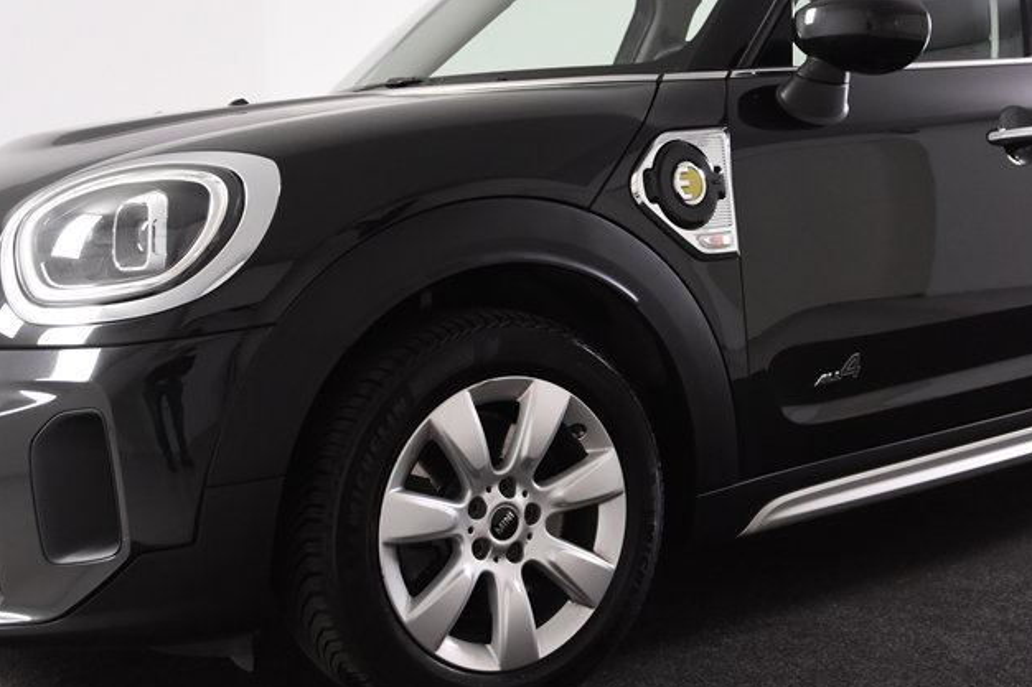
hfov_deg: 36.8
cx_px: 603
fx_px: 1547
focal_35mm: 54
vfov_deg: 25.0
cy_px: 284
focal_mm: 22
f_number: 4.5
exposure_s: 1/50
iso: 1600
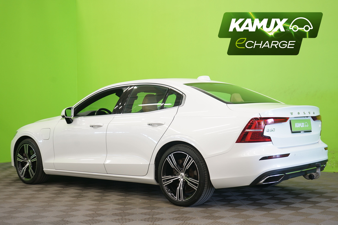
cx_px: 169
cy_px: 112
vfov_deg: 27.0
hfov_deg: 39.6
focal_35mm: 50
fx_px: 469
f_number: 4.5
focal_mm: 50
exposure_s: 1/8
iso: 400
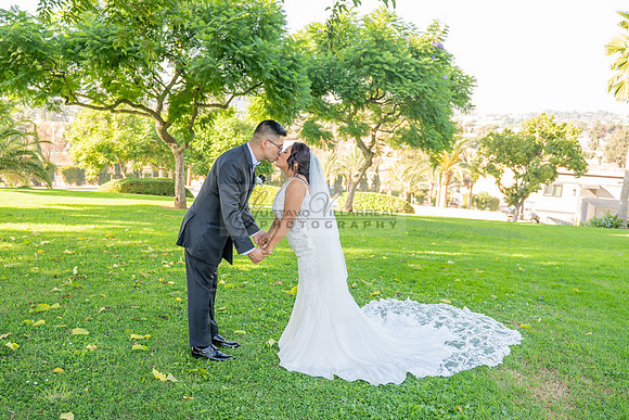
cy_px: 221
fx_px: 544
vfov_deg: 42.2
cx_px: 298
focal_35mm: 31
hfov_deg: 60.0
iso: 200
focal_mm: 26
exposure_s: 1/200
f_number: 3.5
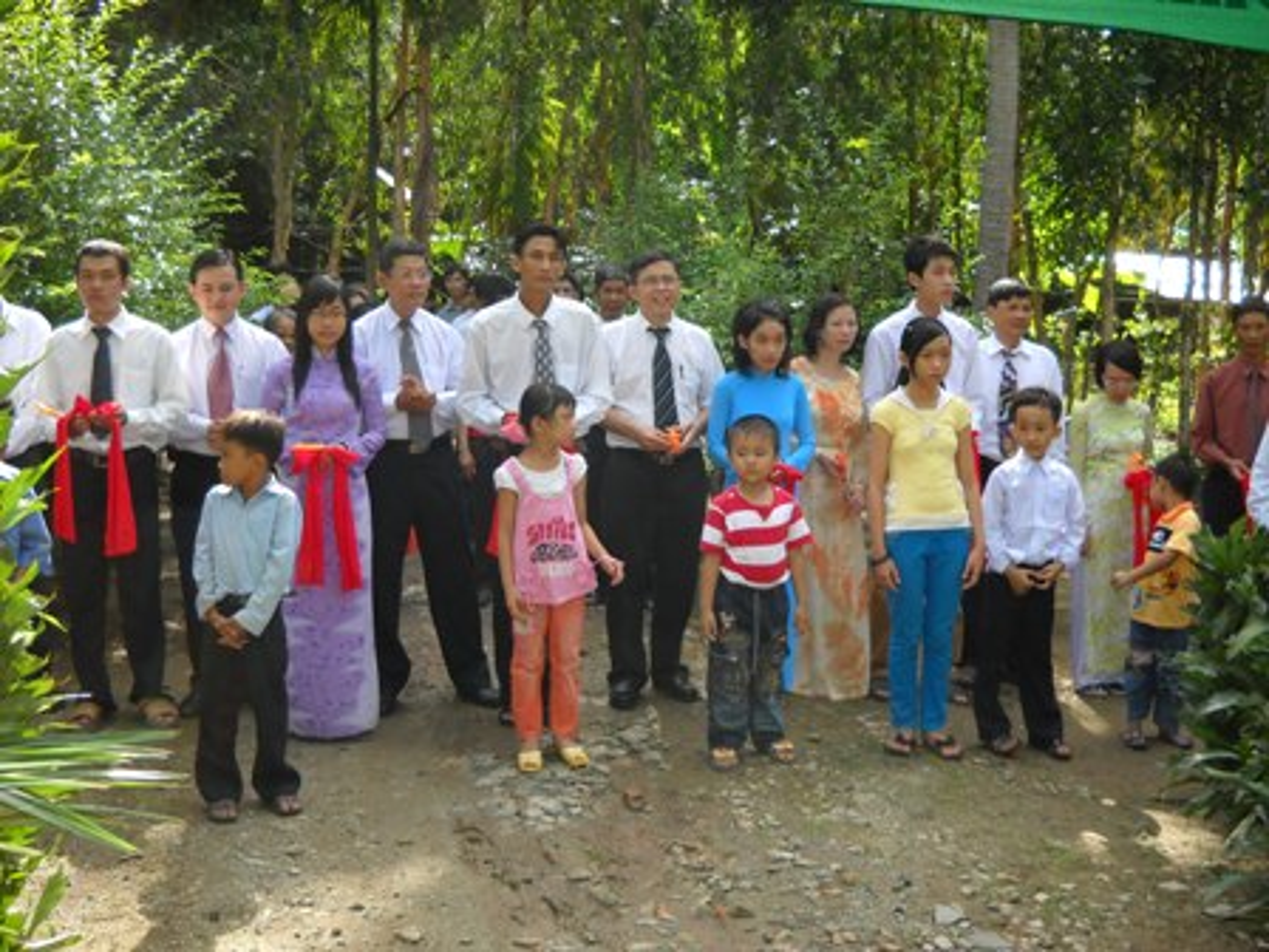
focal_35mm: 41
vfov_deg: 35.1
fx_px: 1503
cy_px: 476
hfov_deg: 45.8
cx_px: 634
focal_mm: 6.72
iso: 64
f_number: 3.1
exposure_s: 1/135
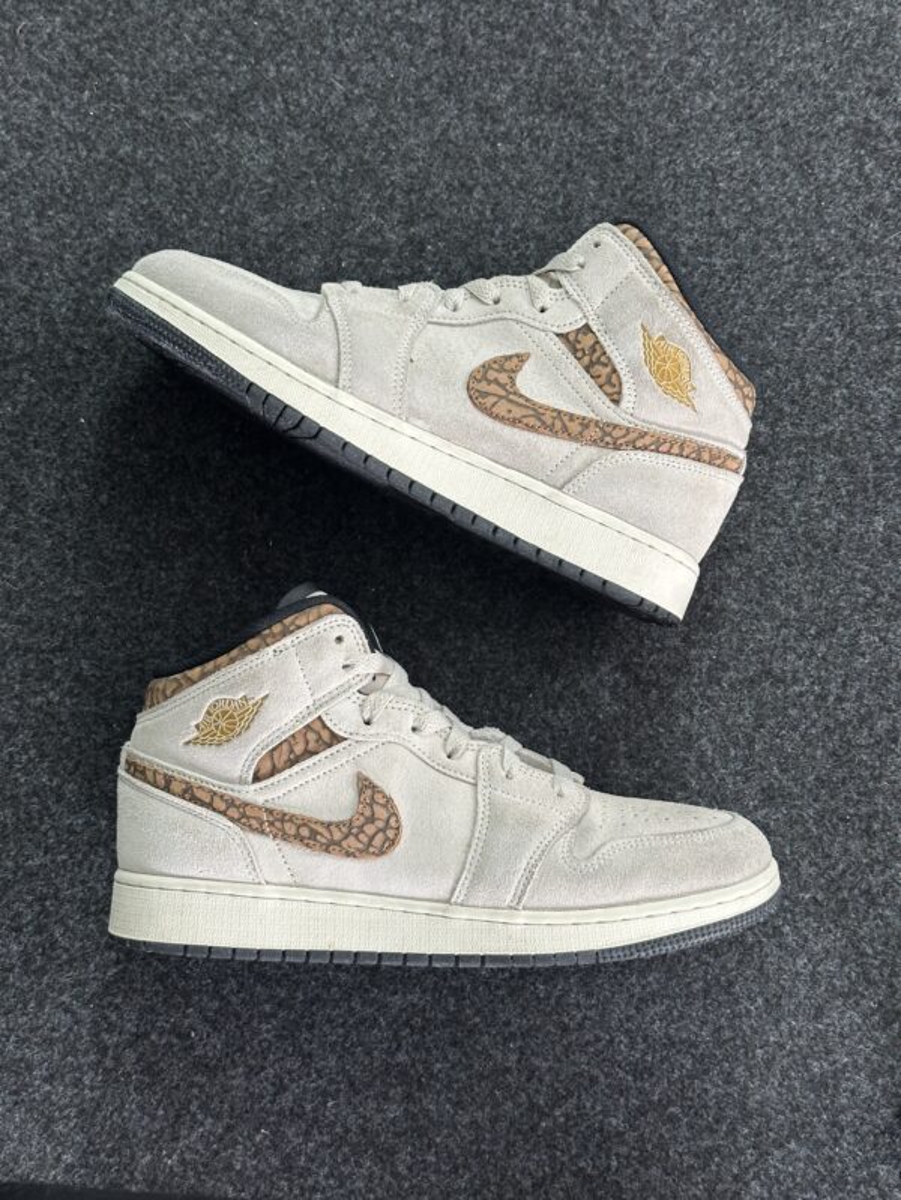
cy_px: 600
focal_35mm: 48
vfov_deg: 39.6
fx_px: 1664
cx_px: 450
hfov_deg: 30.3
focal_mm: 6.86
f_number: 1.78
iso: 100
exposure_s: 1/53
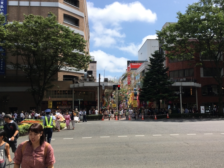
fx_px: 220
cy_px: 91
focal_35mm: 34
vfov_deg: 41.8
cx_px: 119
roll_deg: +0.8
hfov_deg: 53.9
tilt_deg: +6.5
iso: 25
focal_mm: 4.15
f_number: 2.2
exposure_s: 1/1570
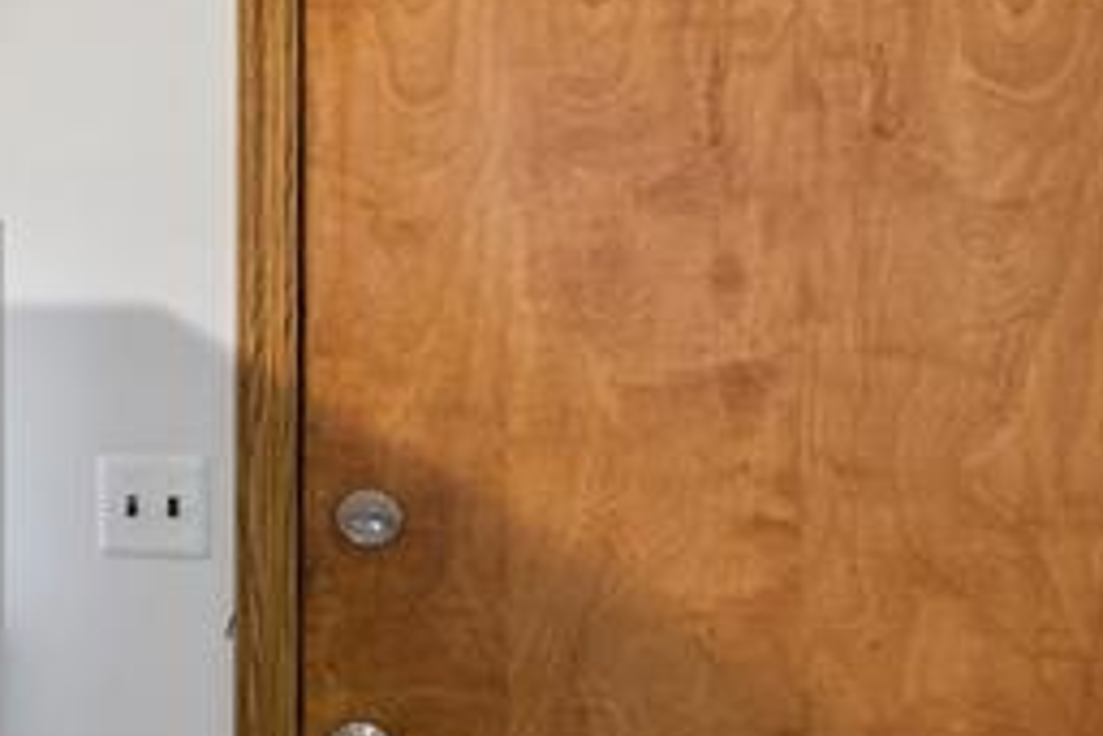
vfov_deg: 24.1
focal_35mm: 56
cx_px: -590
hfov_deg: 25.6
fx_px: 1717
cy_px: 478
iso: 400
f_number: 13
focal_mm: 14
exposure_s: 1/1.25
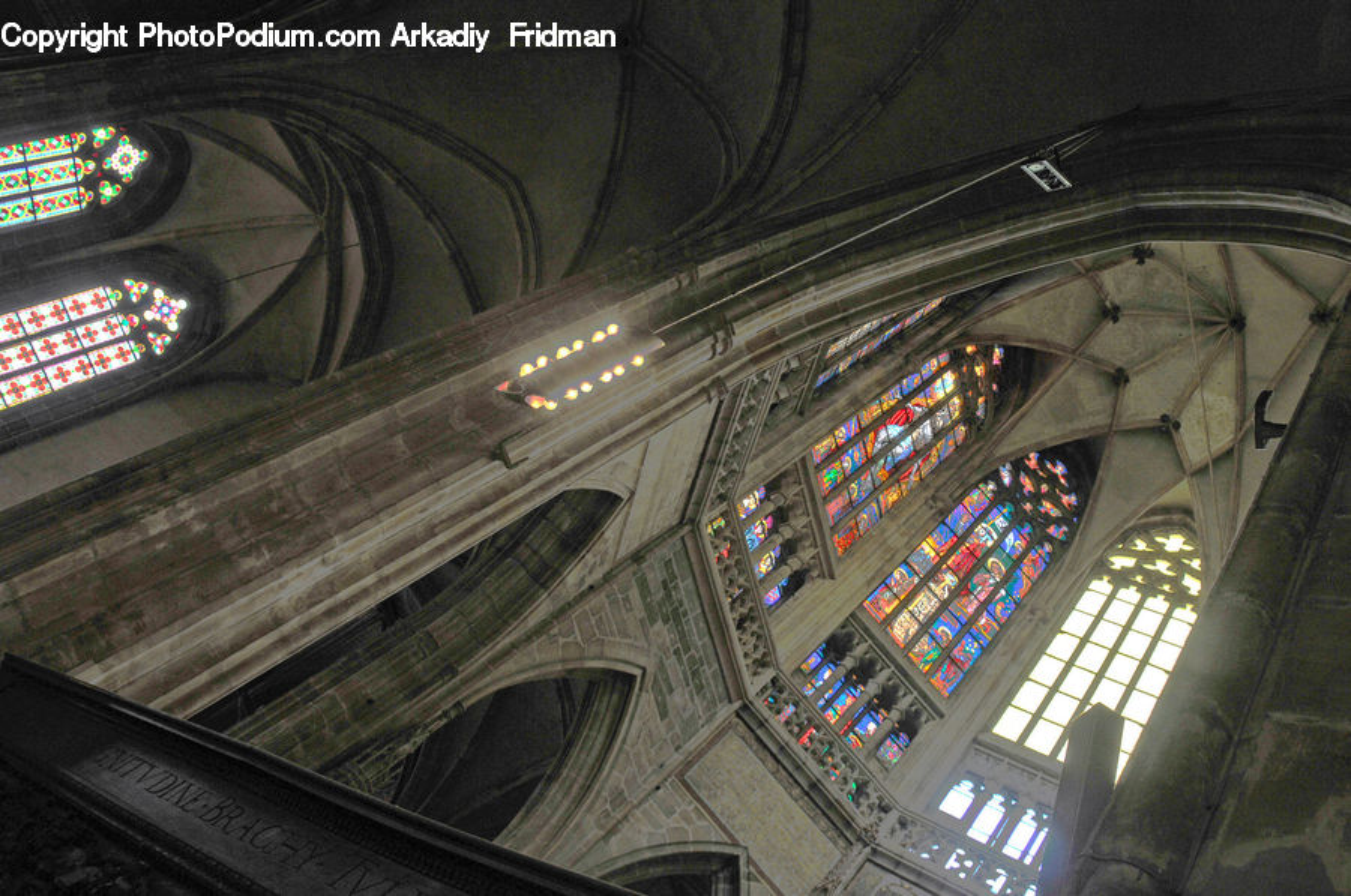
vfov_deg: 47.8
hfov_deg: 67.5
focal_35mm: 27
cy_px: 448
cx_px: 676
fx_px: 1012
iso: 400
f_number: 6.3
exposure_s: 1/50
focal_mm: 18
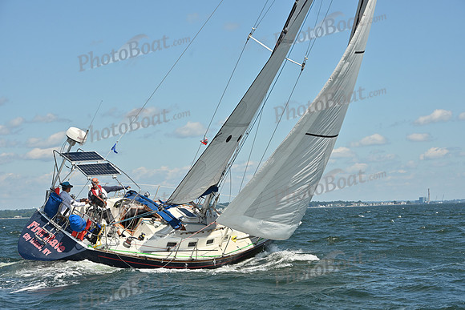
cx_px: 232
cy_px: 155
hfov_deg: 20.0
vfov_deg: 13.4
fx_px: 1318
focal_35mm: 102
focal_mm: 102
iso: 250
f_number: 9
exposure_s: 1/1250
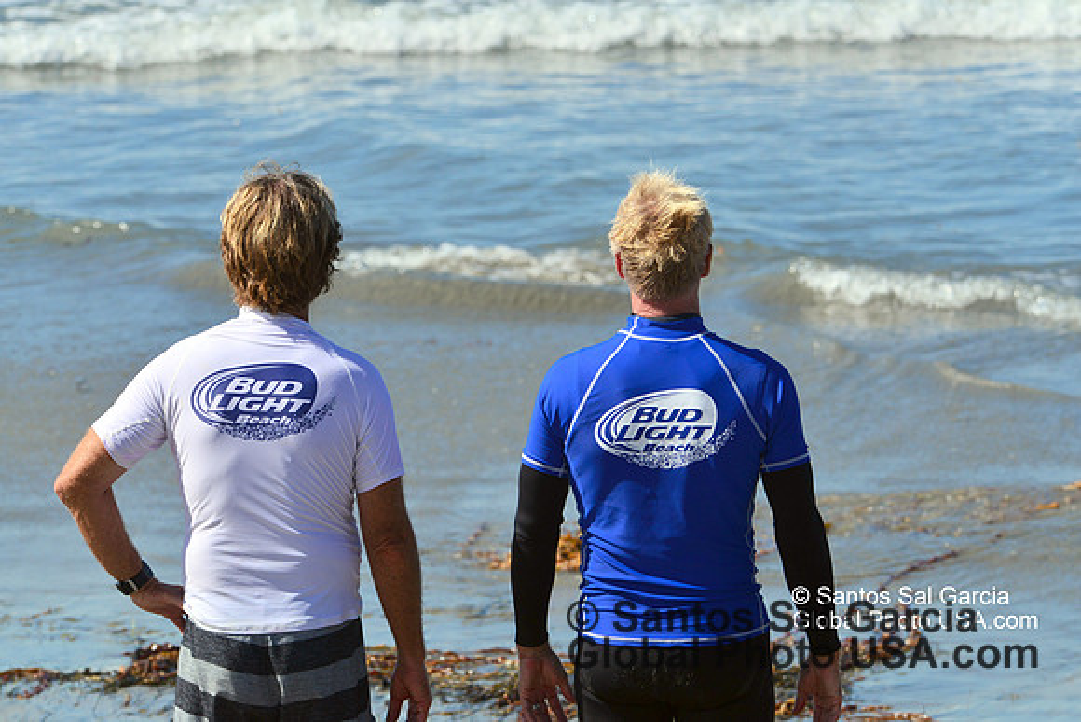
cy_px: 361
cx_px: 540
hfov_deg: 7.4
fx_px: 8409
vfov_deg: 4.9
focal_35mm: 280
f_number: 11
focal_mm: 280
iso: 320
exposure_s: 1/640
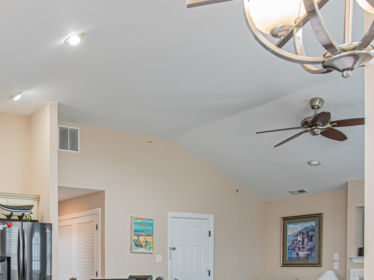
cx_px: 42
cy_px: 284
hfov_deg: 42.3
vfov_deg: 32.2
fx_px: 443
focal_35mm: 41
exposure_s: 1/1.25
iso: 64
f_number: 9
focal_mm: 14
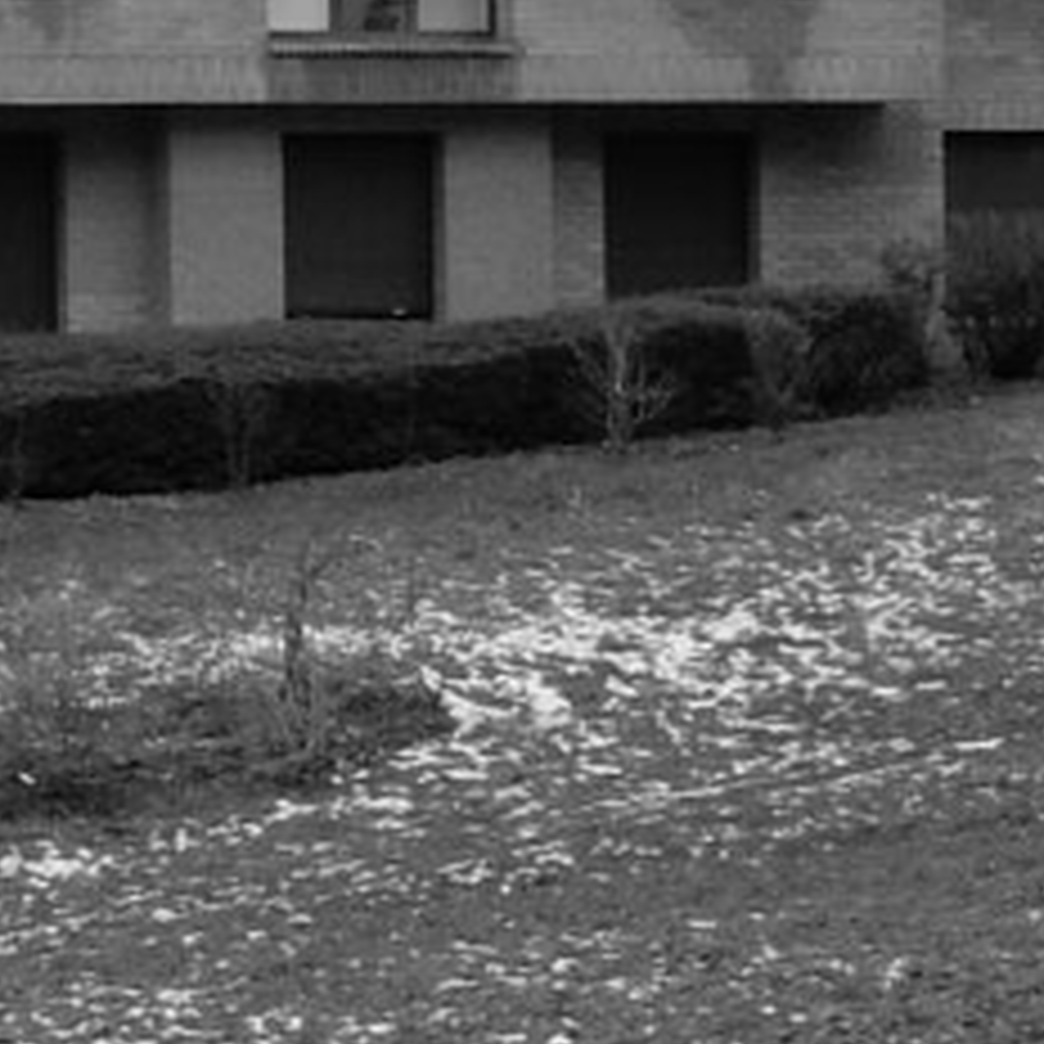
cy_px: 47
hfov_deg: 7.8
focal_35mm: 205
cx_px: -1670
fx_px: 6995
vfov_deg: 8.5
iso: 2000
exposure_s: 1/50
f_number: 18
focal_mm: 23.3
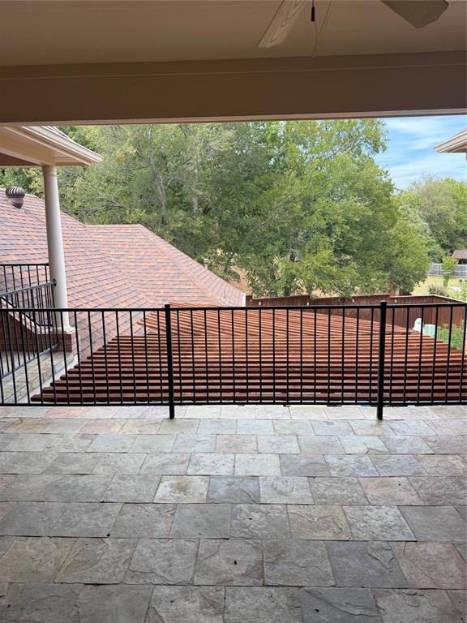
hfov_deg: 56.8
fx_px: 432
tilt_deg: -9.6
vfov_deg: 71.6
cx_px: 234
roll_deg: +0.5
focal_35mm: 24
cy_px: 312
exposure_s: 1/979
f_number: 1.78
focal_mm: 6.76
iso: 100
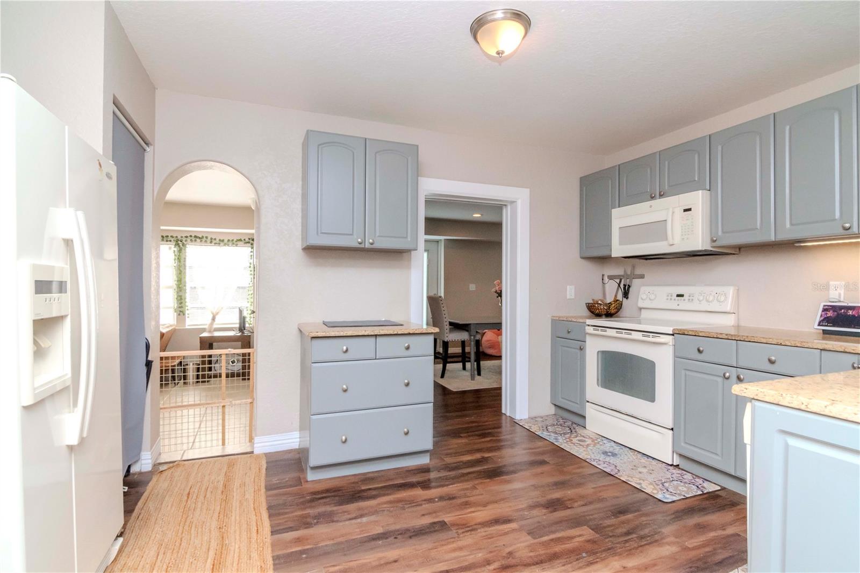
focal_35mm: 16
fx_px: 394
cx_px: 430
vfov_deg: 72.0
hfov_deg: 95.0
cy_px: 286
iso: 1000
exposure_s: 1/125
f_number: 11
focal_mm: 11
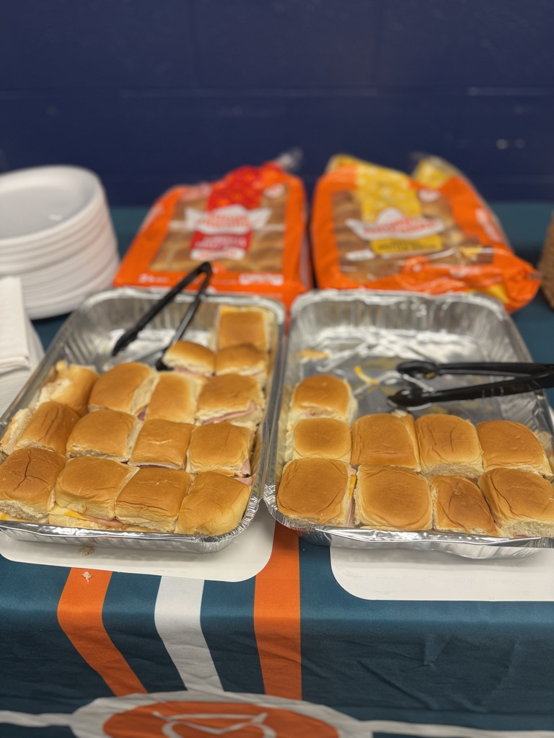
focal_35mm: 24
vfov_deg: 71.6
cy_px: 369
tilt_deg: -40.7
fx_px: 512
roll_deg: +1.7
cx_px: 277
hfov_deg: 56.8
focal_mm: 6.76
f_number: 1.78
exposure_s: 1/60
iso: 125
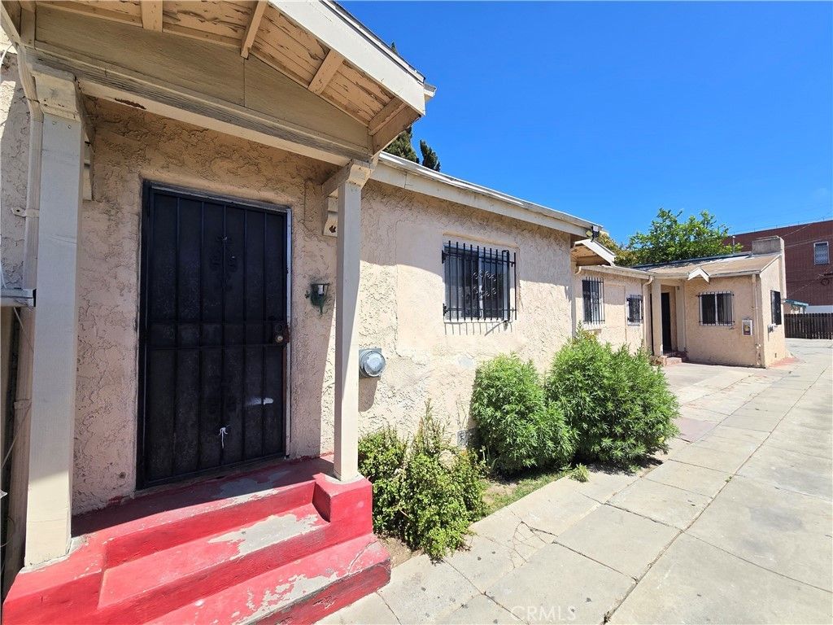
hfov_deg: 106.2
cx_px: 416
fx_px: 313
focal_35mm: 13
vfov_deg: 89.9
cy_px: 312
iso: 50
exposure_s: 1/1501
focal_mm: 2.2
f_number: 2.2
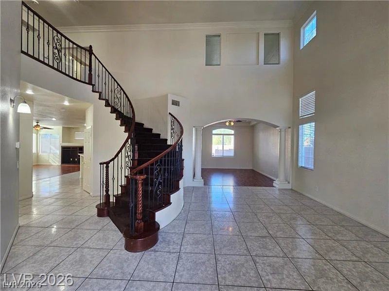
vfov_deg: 89.9
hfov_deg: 106.2
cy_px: 146
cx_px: 194
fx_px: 146
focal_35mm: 13
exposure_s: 1/60
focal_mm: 2.2
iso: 200
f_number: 2.2
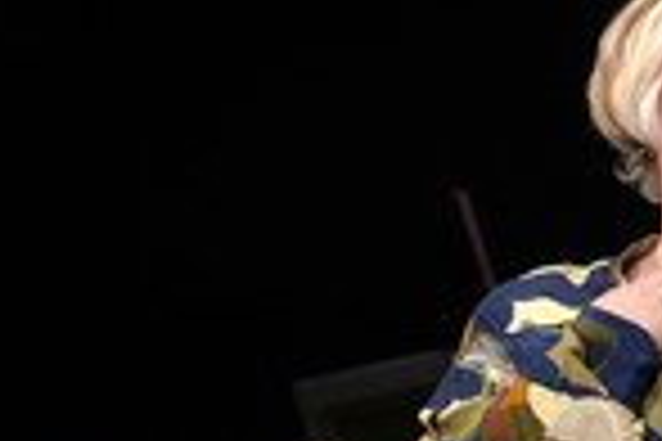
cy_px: 166
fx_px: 9929
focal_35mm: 540
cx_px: 984
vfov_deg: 2.5
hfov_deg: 3.8
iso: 1600
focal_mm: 176
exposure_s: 1/200
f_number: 5.6
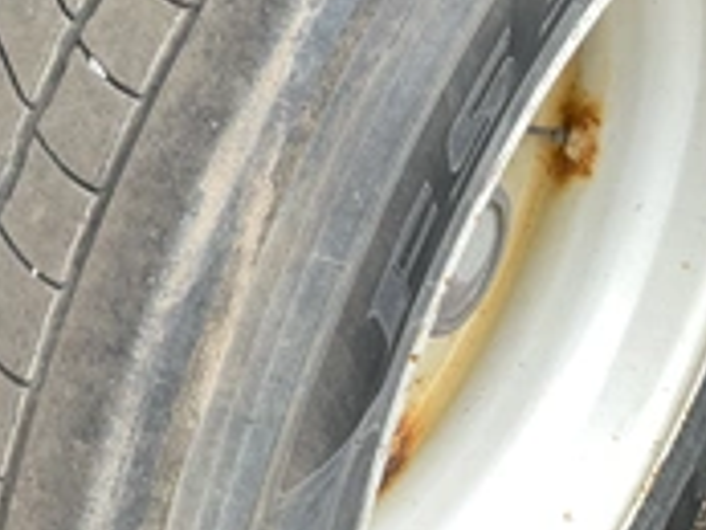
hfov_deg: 27.7
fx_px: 1367
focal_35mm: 67
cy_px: -53
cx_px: 49
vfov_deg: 20.9
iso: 20
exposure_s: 1/122
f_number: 1.8
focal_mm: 3
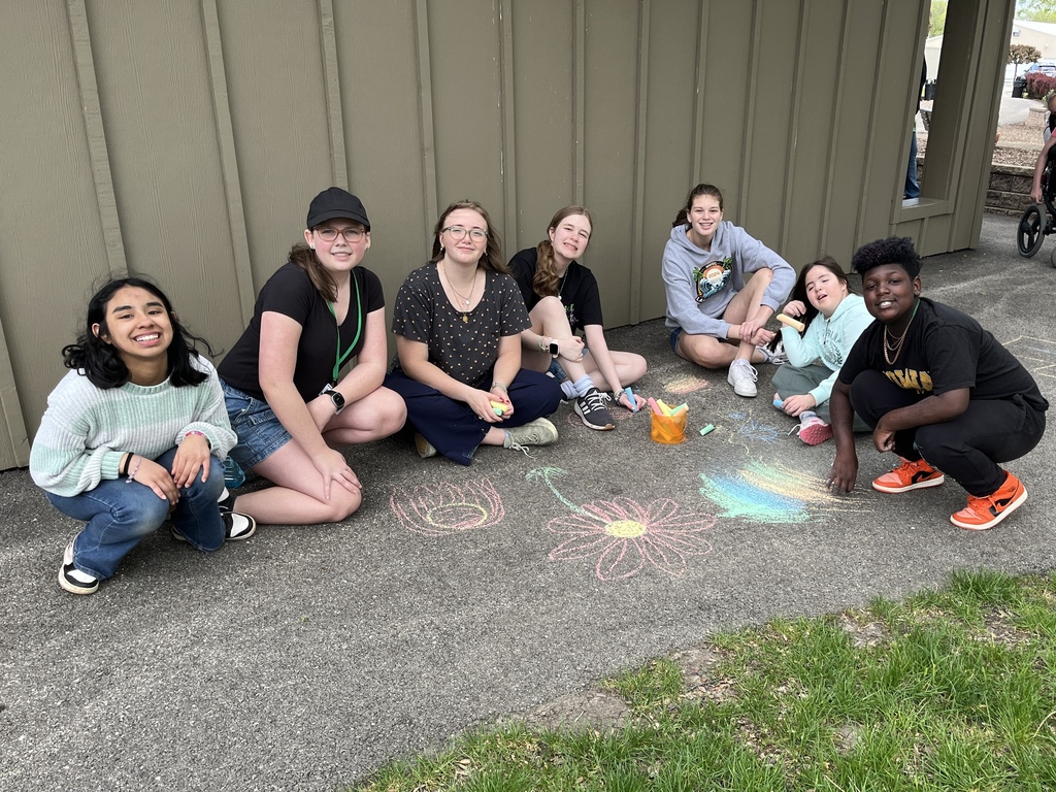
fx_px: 793
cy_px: 396
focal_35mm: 26
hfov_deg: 67.3
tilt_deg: -23.8
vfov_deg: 53.1
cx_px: 528
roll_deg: -2.1
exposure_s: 1/397
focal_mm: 5.1
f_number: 1.6
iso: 50
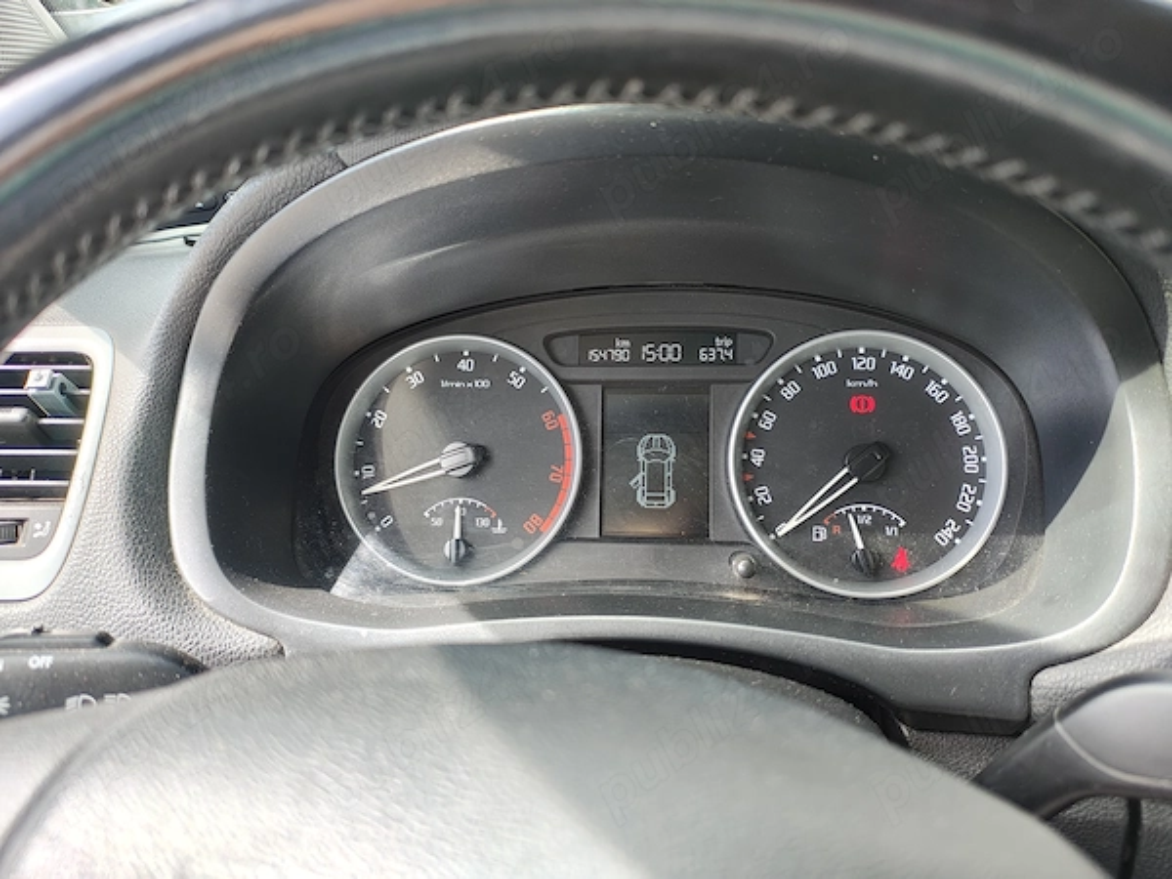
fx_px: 846
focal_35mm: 25
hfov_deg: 69.4
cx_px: 586
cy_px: 440
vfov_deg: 54.9
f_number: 1.4
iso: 234
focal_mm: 5.89
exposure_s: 1/120
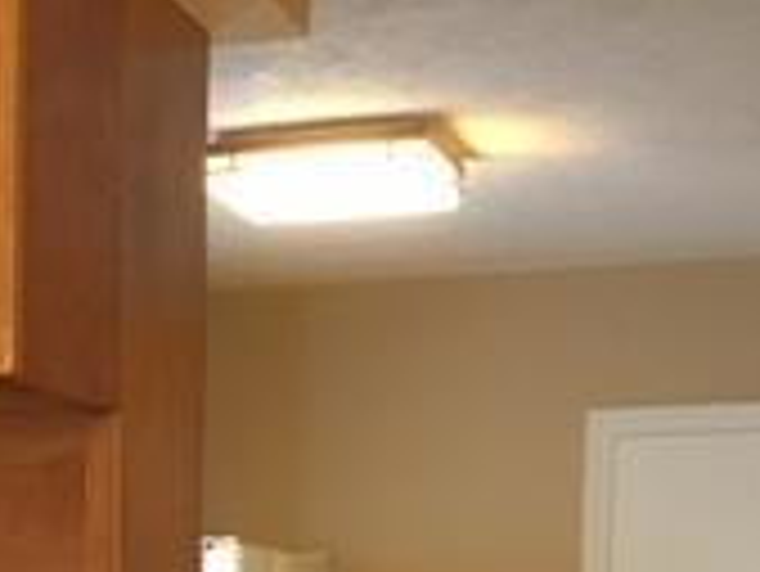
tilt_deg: -4.1
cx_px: -153
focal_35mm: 110
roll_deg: +0.0
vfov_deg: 12.8
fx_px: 2417
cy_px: 860
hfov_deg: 17.1
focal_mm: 4.15
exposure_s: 1/20
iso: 200
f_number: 2.2
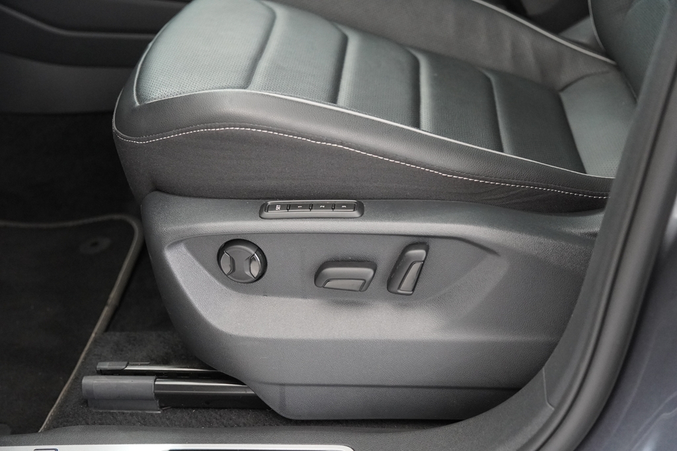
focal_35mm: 52
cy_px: 226
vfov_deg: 25.8
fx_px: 987
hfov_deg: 37.8
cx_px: 338
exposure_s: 1/160
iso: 3200
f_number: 2.8
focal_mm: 35
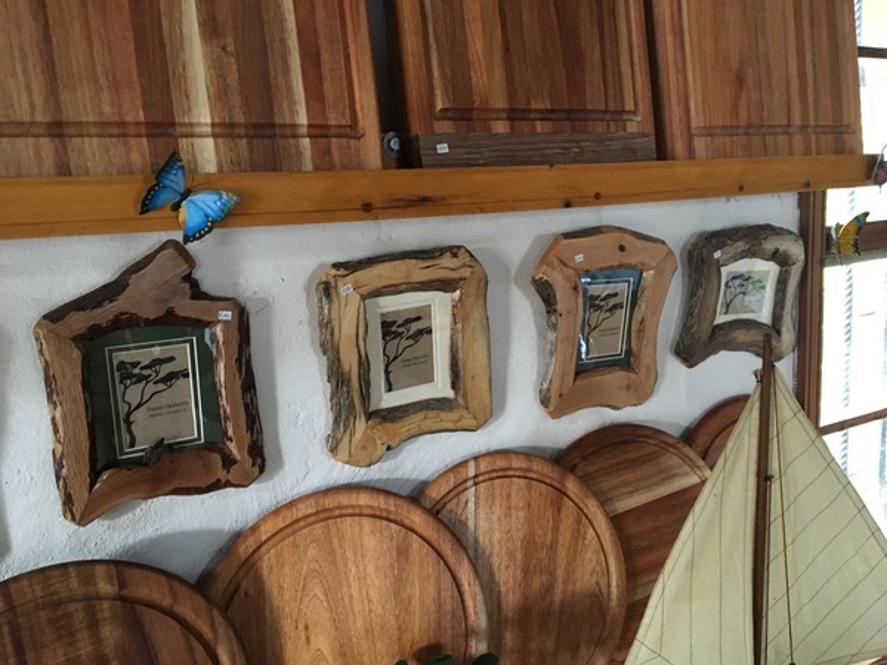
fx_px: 743
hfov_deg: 61.7
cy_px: 332
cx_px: 444
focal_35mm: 29
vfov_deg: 48.2
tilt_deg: -7.7
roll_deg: +4.3
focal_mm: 4.15
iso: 200
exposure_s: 1/25
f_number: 2.2
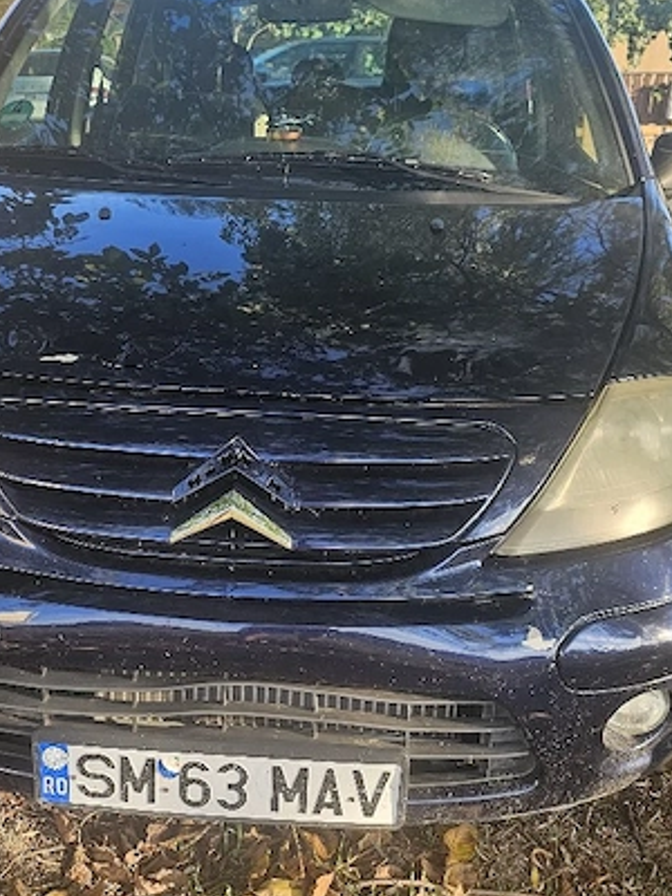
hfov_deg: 31.3
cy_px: 569
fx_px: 1191
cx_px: 237
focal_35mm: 46
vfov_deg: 40.9
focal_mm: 6.3
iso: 25
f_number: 1.7
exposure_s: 1/182
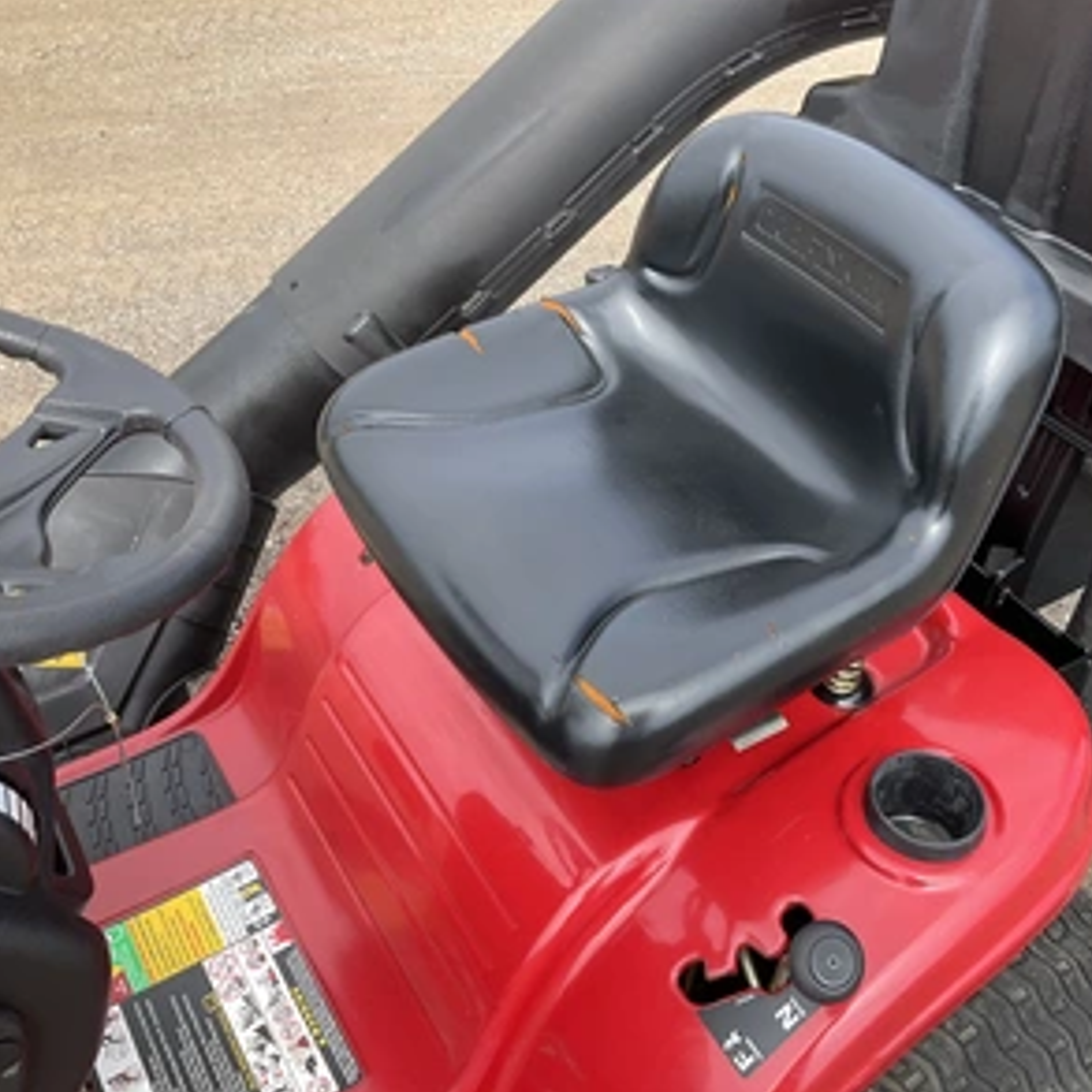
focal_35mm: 35
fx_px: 1249
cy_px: 555
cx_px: 730
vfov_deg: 47.2
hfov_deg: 46.5
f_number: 1.8
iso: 25
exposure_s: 1/435
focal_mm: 3
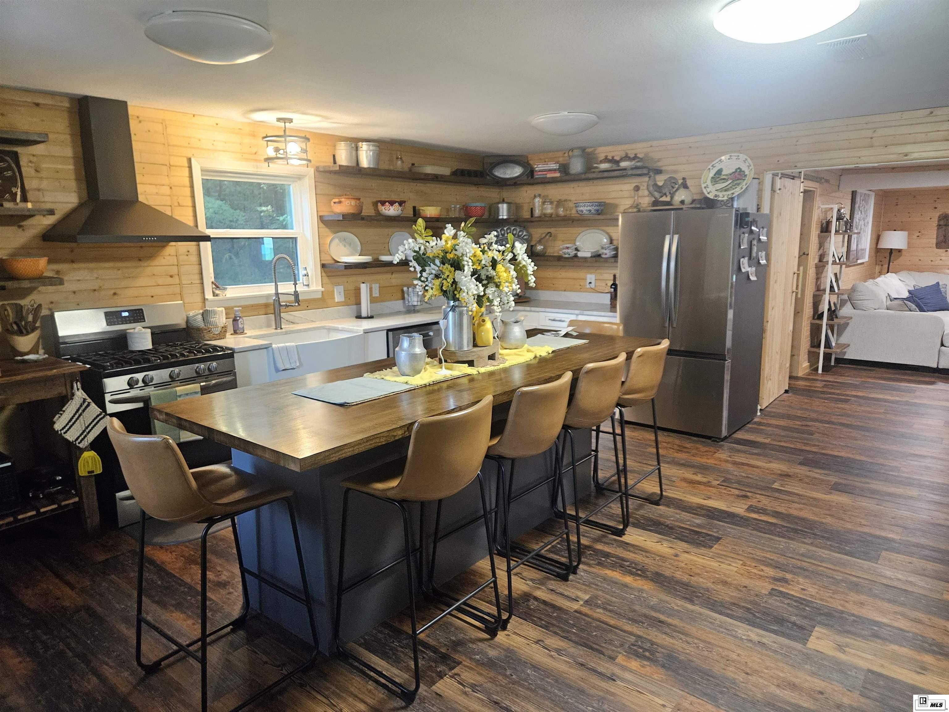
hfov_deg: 73.9
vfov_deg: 58.9
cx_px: 474
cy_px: 356
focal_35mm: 23
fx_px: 631
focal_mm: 5.4
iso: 1000
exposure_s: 1/120
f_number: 1.8
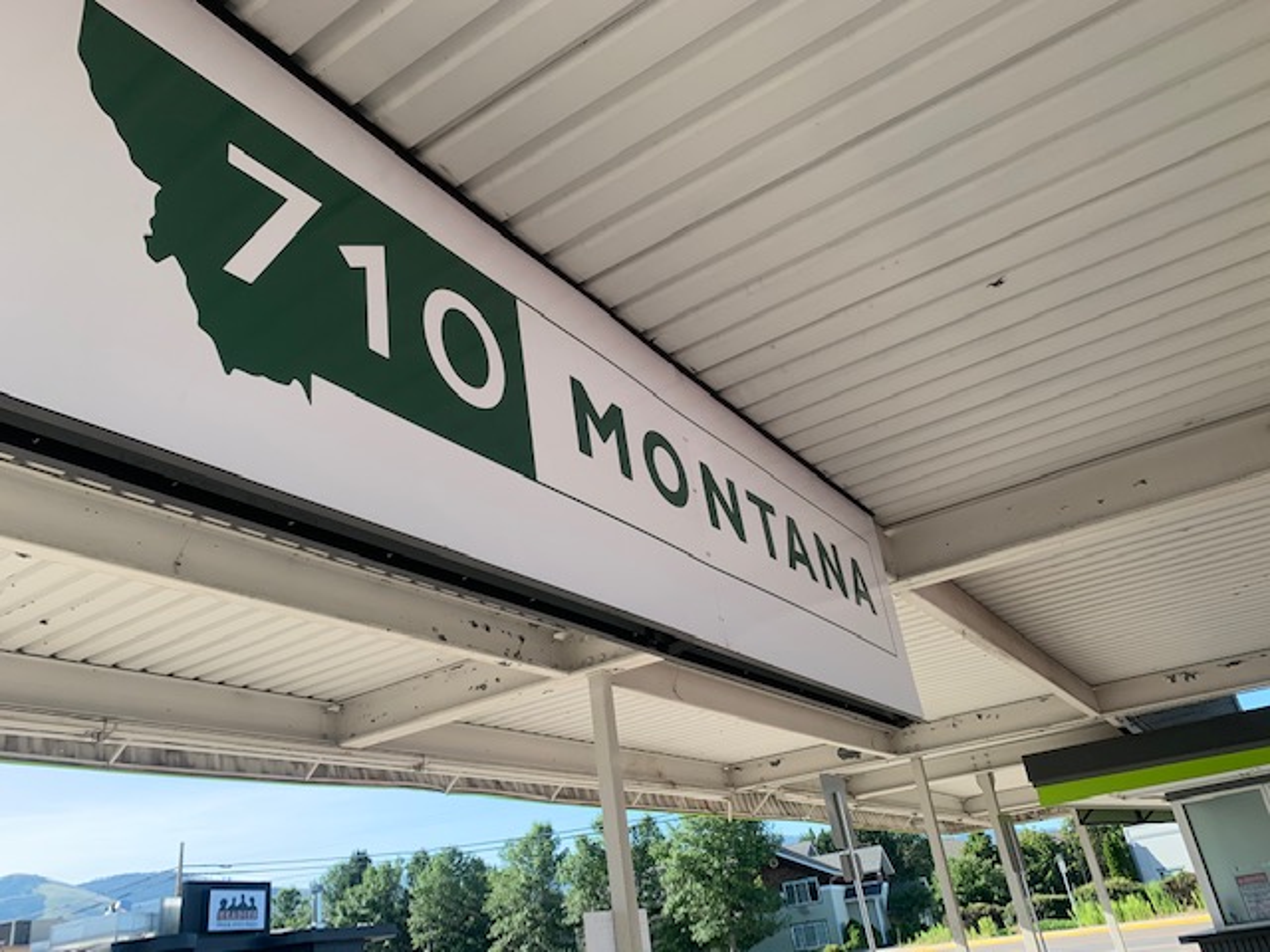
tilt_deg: +25.7
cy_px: 476
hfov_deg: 67.3
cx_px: 635
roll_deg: +8.4
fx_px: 954
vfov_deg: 53.1
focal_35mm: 26
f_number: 1.8
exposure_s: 1/492
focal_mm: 4.25
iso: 25
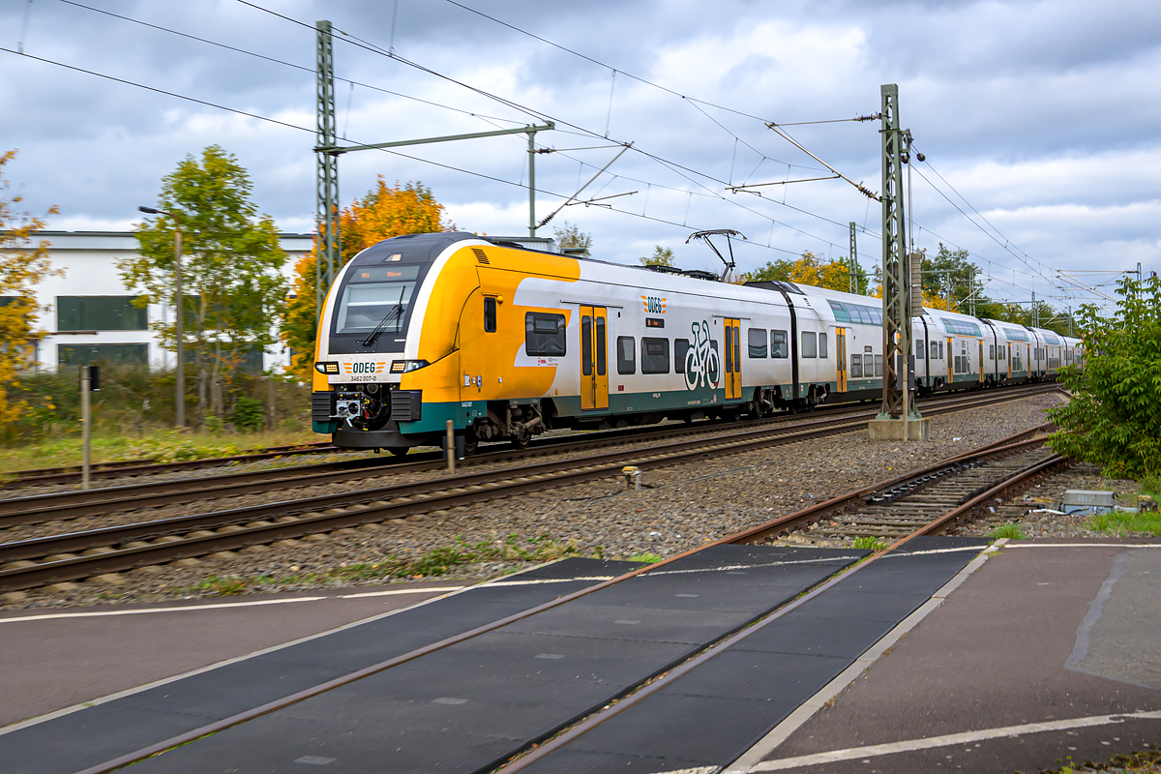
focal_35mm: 38
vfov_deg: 35.5
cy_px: 387
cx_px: 580
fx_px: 1209
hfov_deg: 51.3
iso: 250
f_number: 8
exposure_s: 1/125
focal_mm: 25
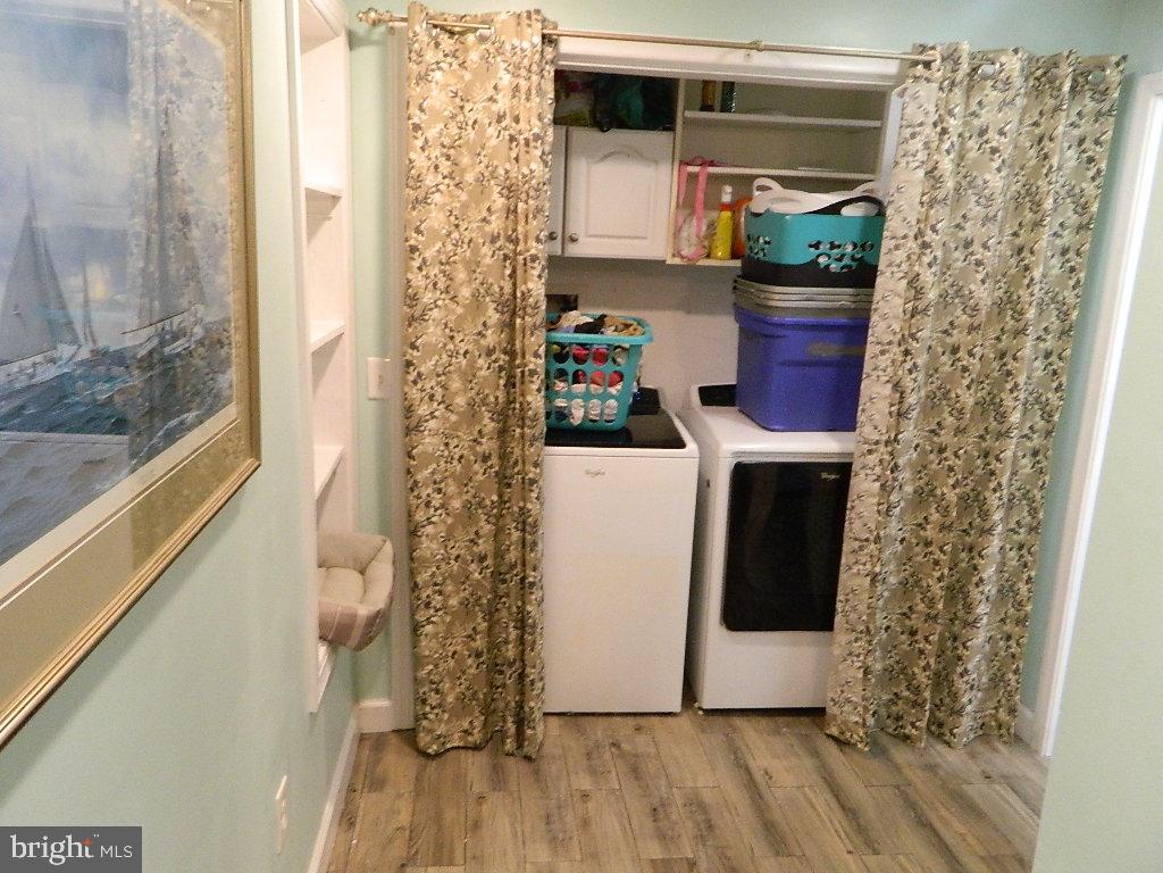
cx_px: 582
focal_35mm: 25
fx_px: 840
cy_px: 436
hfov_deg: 69.4
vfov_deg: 54.9
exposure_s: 1/25
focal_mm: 4.5
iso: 400
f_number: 3.1
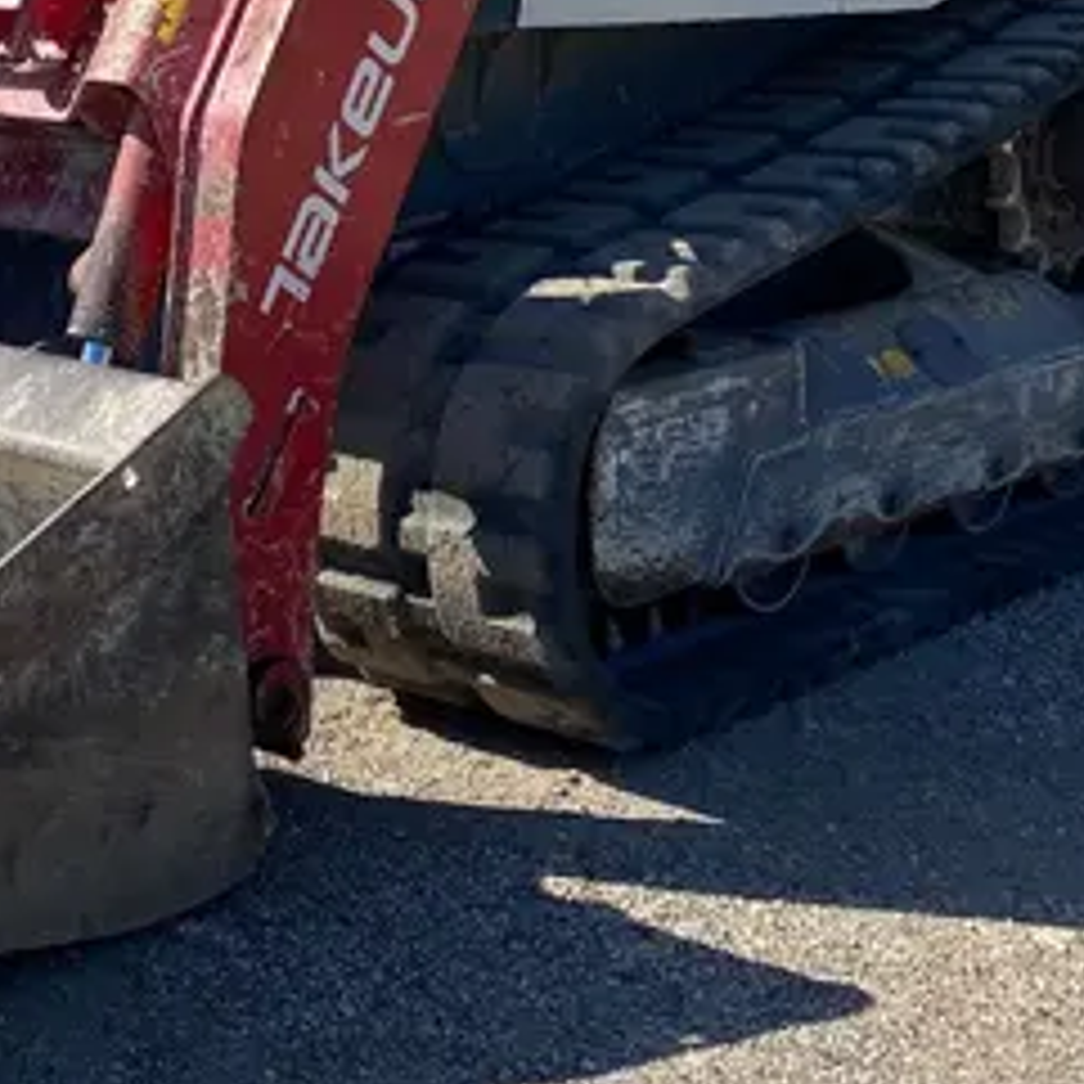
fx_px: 2480
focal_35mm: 70
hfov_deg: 23.9
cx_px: 99
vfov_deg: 23.4
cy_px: -65
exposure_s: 1/1996
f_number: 1.8
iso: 32
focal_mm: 4.25
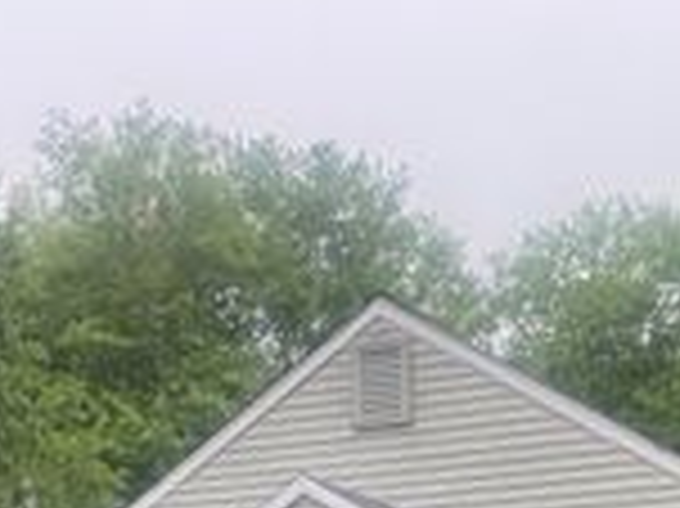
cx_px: 374
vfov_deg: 15.9
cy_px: 731
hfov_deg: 22.8
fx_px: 1688
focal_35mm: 86
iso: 32
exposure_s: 1/309
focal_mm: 4.25
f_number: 1.8
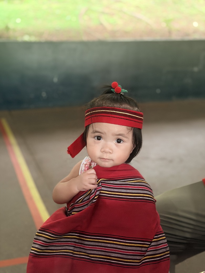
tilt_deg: -16.0
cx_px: 102
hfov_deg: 30.3
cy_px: 136
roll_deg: -0.9
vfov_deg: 39.7
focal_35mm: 48
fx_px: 379
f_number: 1.78
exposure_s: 1/40
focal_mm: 6.76
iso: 500
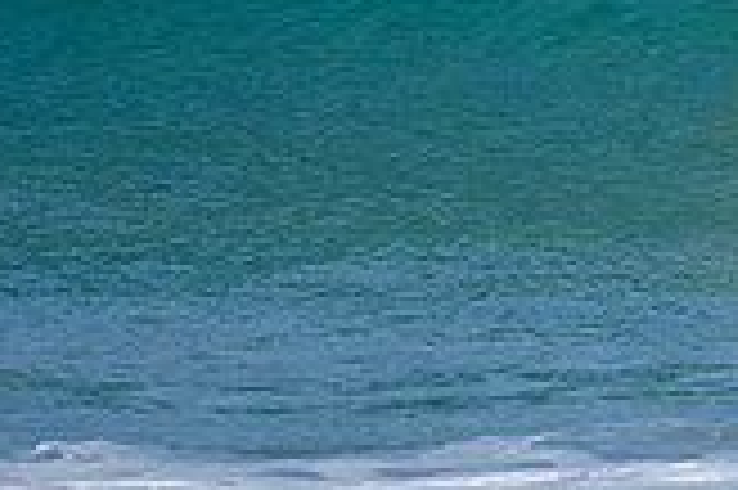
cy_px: -142
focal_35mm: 1772
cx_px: 904
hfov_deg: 1.2
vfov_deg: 0.8
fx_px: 36289
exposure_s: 1/2000
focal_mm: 500
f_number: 5.6
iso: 180
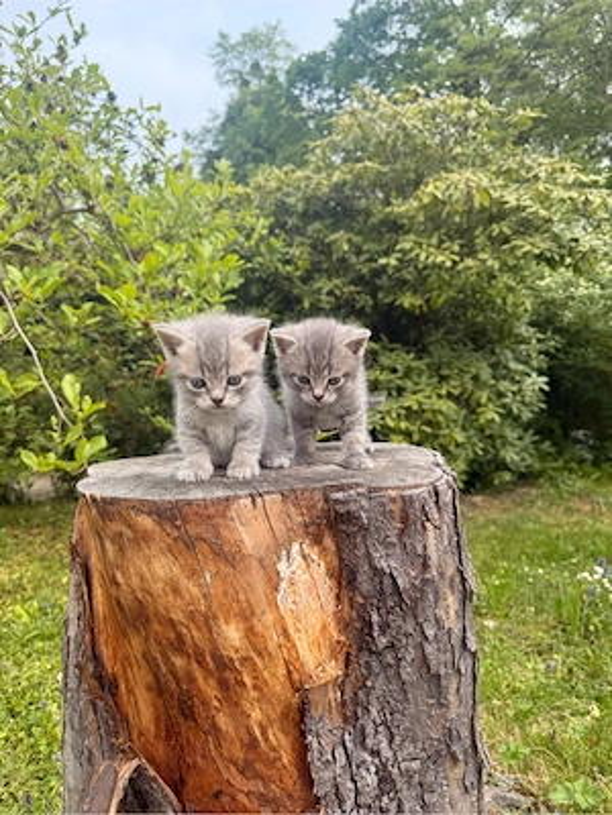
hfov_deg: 56.8
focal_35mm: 24
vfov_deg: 71.6
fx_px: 566
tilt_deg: -3.4
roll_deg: -0.7
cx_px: 306
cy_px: 408
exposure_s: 1/1493
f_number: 1.78
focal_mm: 6.76
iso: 100
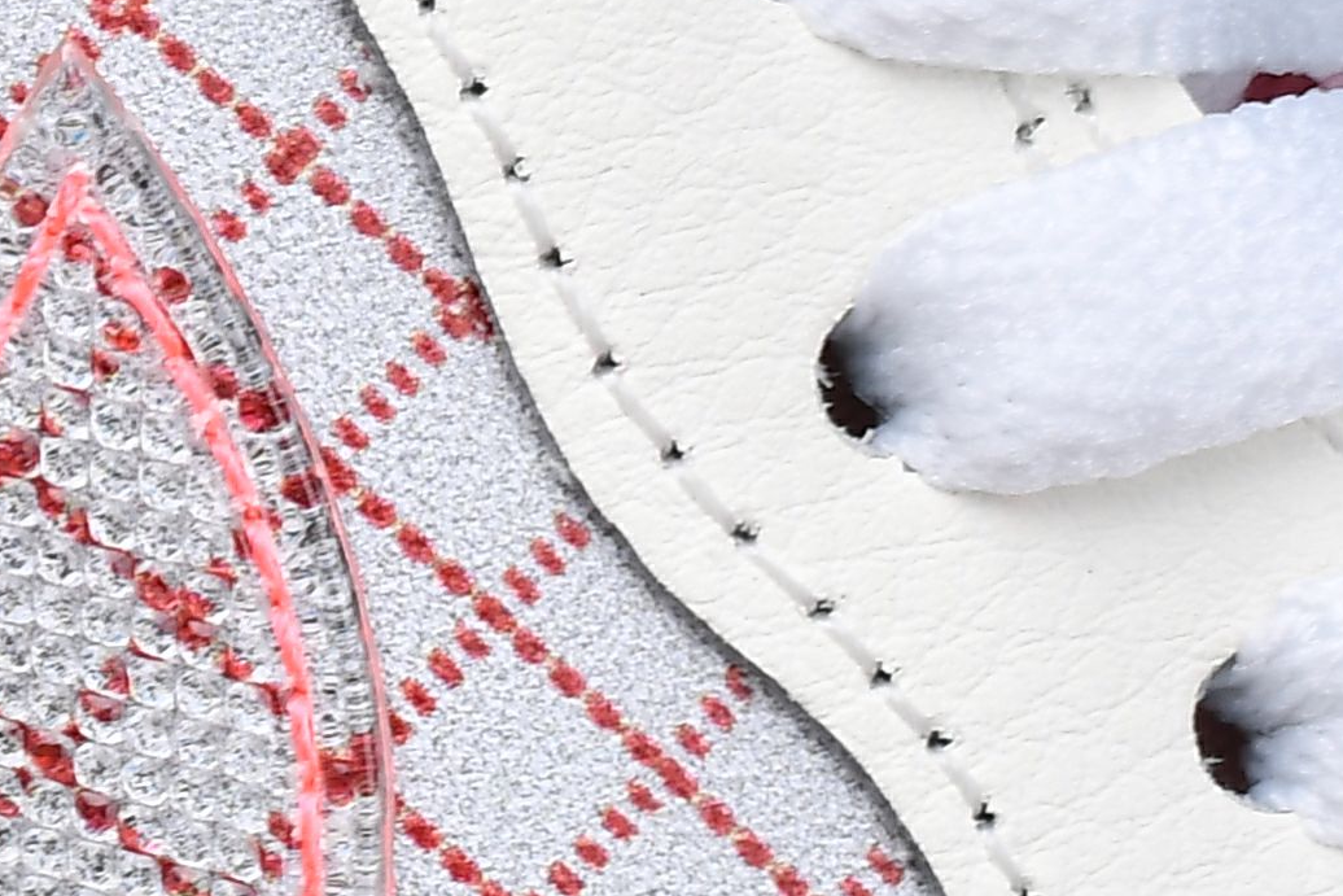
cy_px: 108
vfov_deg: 3.4
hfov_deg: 5.0
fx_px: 15035
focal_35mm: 403
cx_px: -1088
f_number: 14
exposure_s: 1/125
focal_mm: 50
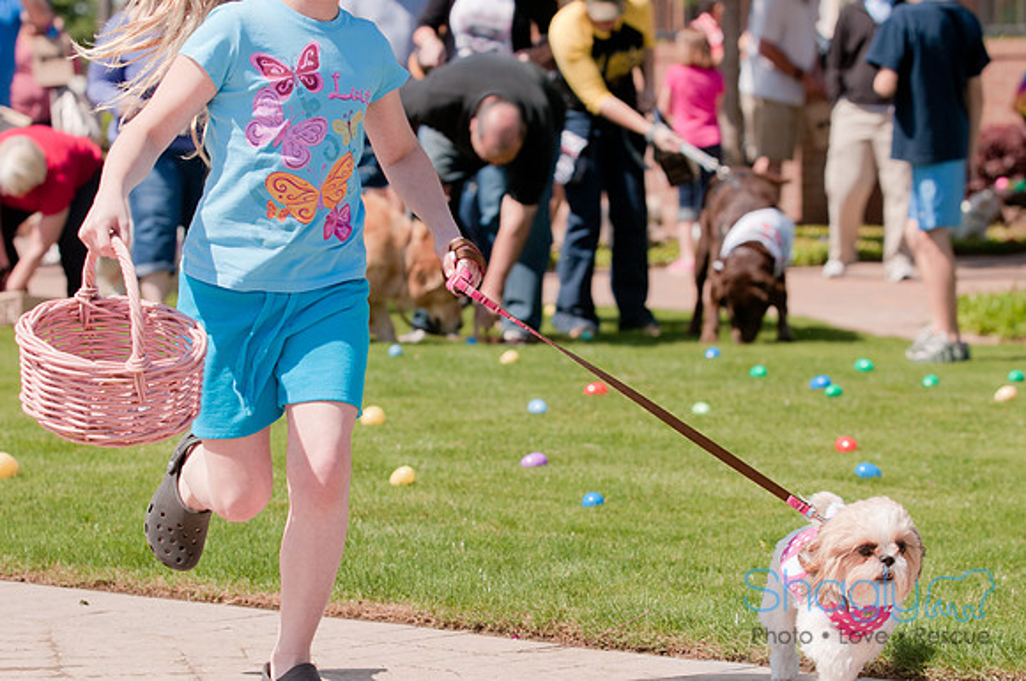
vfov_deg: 11.4
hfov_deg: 17.1
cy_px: 340
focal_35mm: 120
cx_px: 513
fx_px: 3415
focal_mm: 80
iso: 200
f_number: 5
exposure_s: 1/1000
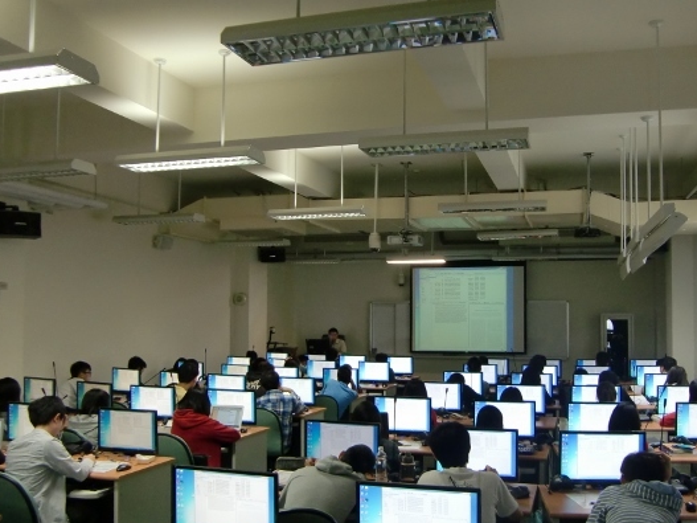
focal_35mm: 34
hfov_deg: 53.7
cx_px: 405
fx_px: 684
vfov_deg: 41.6
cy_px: 307
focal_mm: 4.9
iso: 250
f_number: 2.6
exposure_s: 1/60
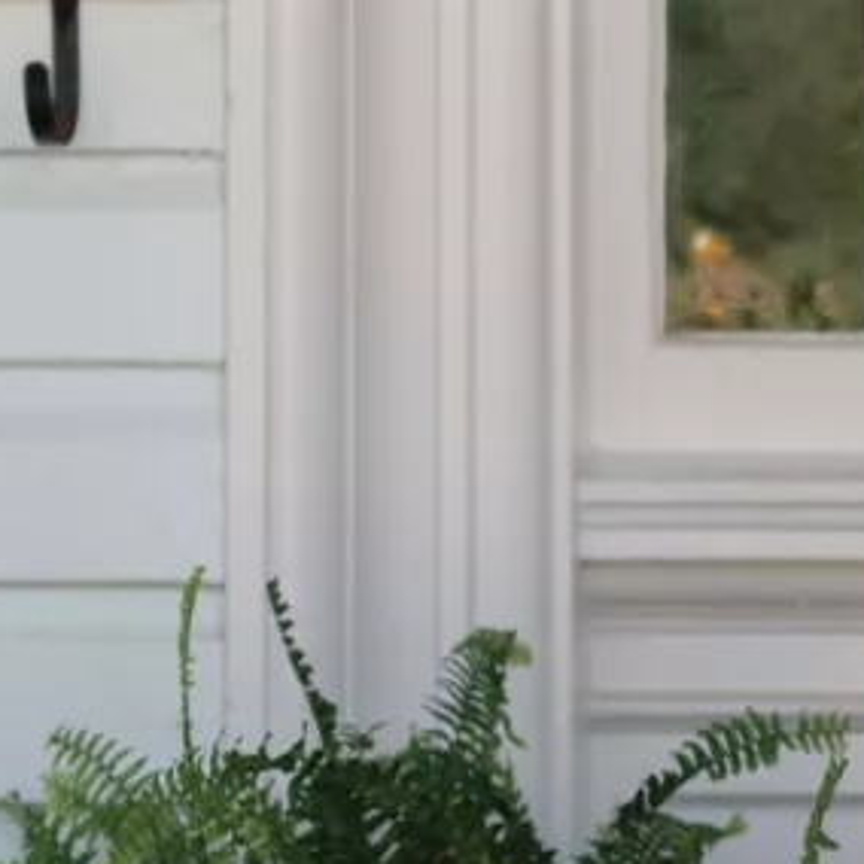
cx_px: 2075
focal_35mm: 383
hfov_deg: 4.5
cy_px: 65
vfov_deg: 4.6
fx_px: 10815
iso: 200
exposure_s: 1/1600
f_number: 2
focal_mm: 50
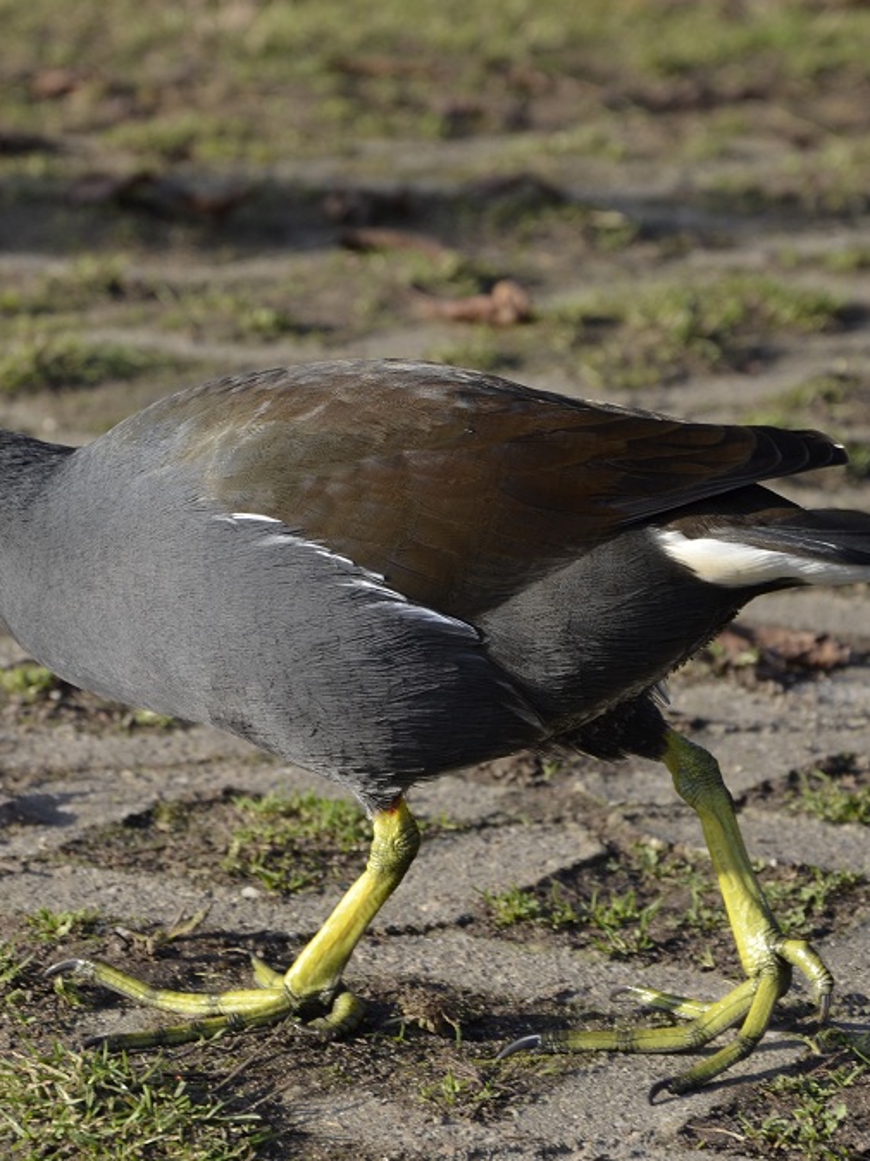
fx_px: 7703
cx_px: 296
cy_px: 580
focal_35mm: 230
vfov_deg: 8.6
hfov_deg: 6.5
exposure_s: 1/250
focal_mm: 105
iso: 200
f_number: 8
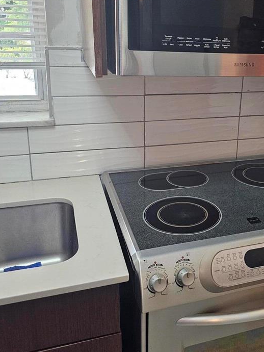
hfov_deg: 34.5
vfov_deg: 46.4
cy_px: 136
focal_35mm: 40
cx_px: 224
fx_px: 406
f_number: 1.7
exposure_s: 1/170
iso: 400
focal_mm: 6.3
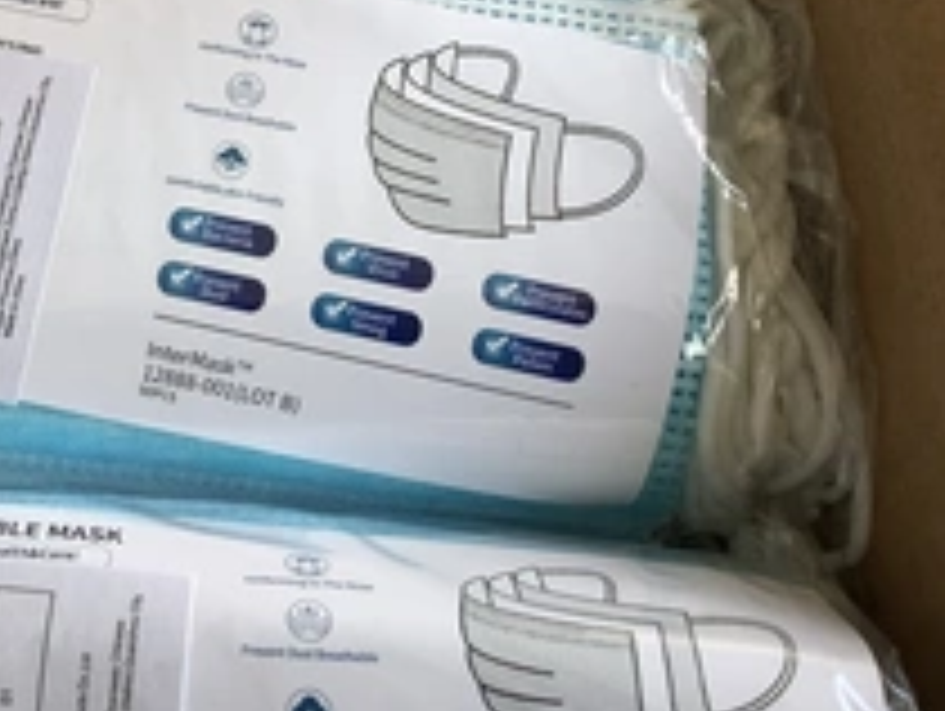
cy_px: 140
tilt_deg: -57.2
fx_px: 1613
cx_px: 68
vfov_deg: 24.5
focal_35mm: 59
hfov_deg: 31.0
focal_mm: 3.3
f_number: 2.4
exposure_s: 1/148
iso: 25
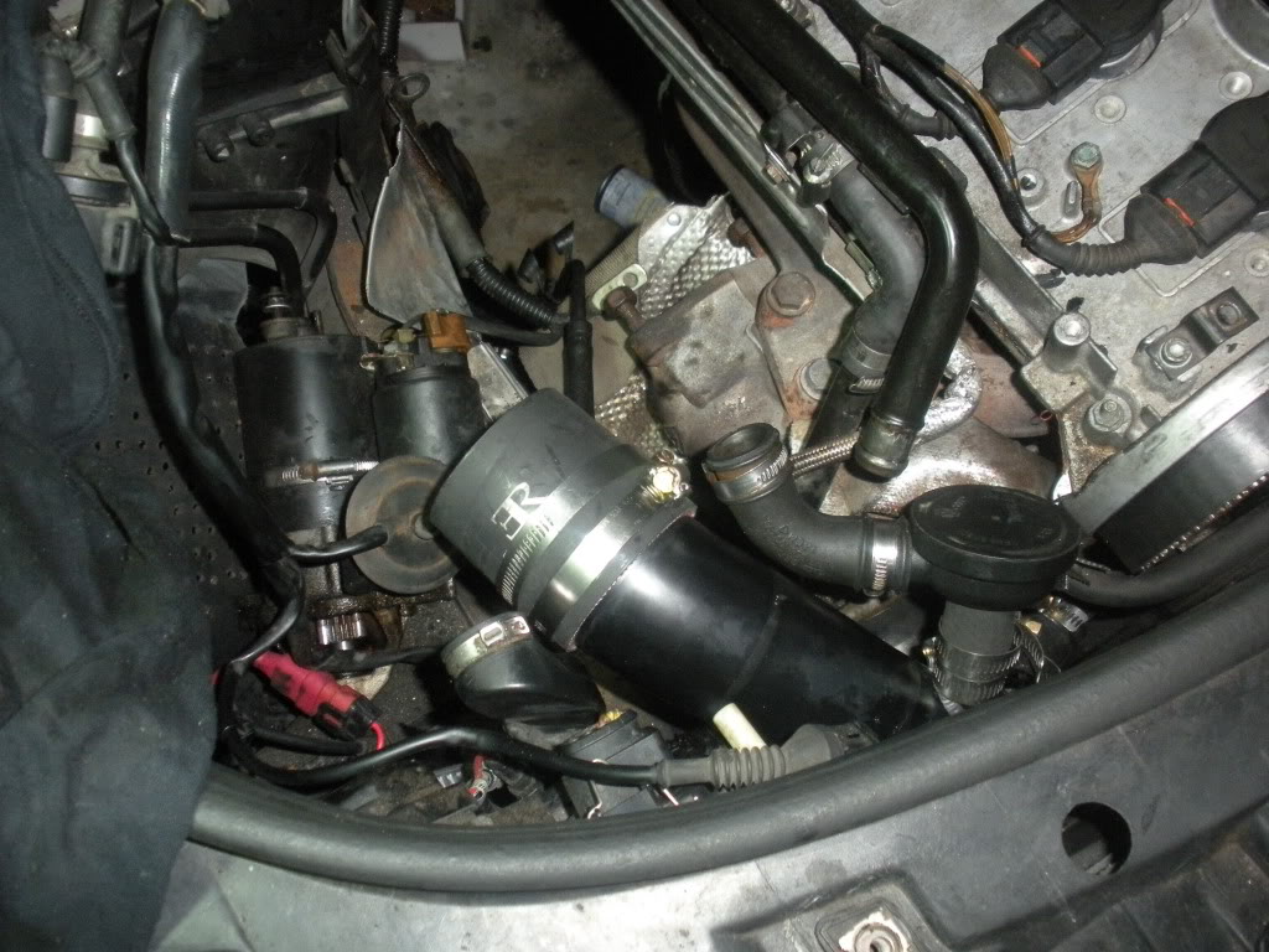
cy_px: 476
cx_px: 634
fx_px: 1283
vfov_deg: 40.7
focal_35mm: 35
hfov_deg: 52.6
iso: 400
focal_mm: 6.3
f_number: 3.5
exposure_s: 1/60
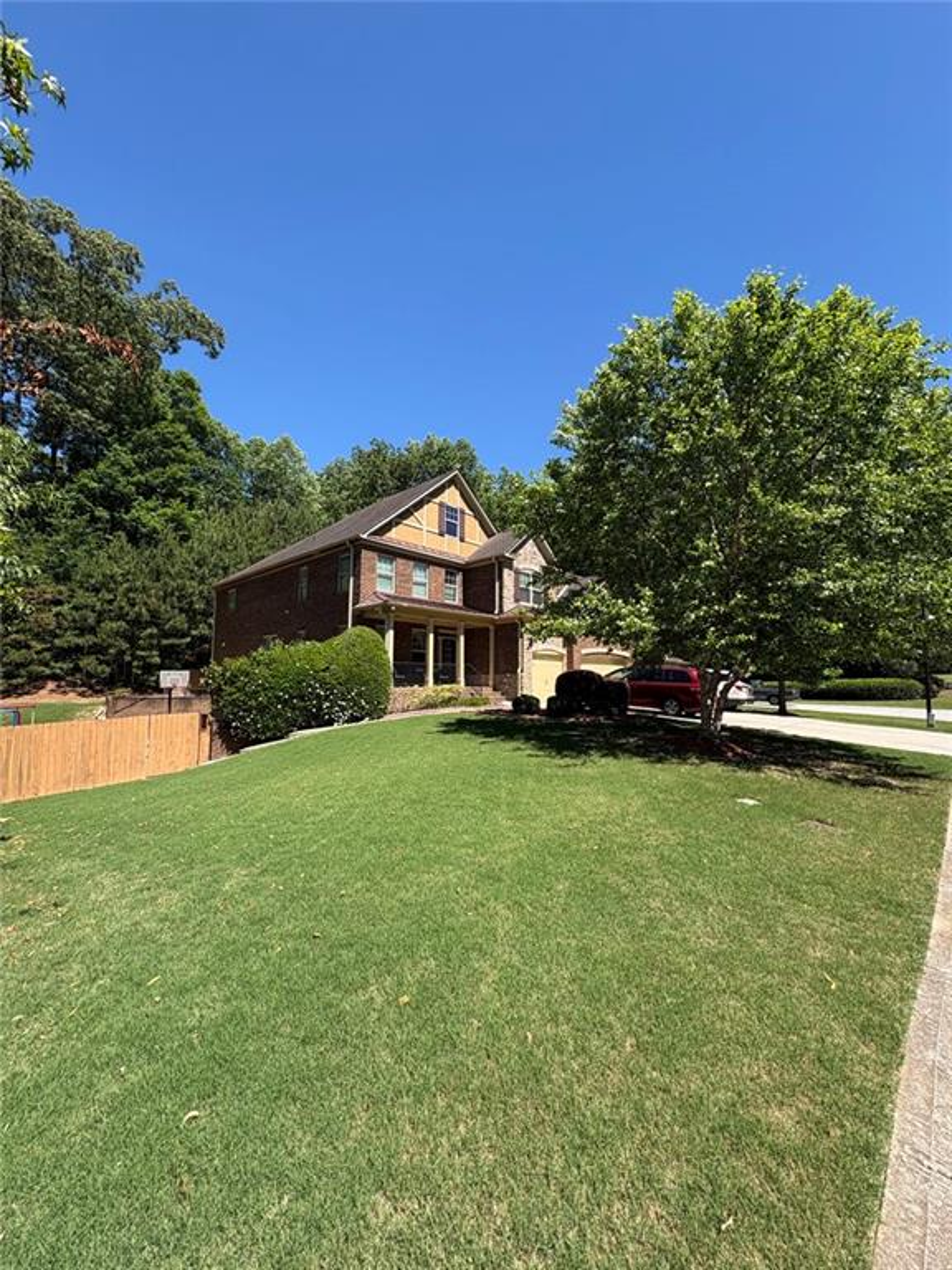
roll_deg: -0.1
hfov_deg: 85.7
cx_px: 476
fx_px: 513
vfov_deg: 102.1
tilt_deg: +5.4
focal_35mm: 14
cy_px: 635
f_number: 2.2
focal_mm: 2.22
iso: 40
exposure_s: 1/899
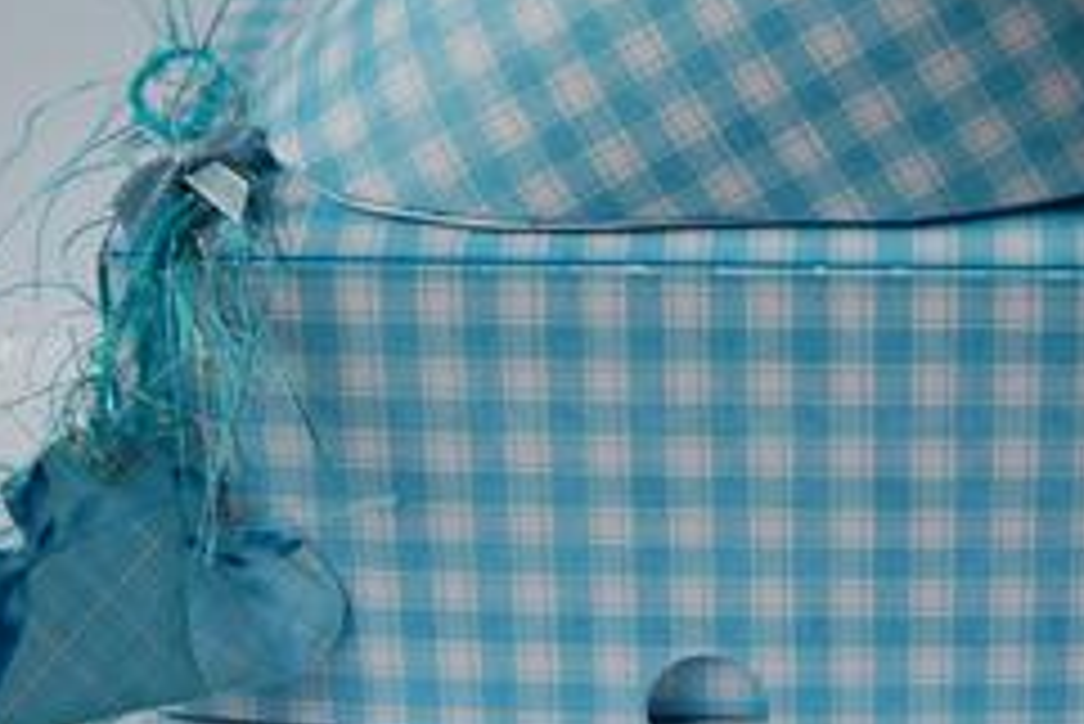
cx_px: 735
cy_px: 146
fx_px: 3194
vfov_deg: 12.9
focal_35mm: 106
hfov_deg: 19.2
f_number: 6.3
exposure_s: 1/160
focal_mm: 38
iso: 200
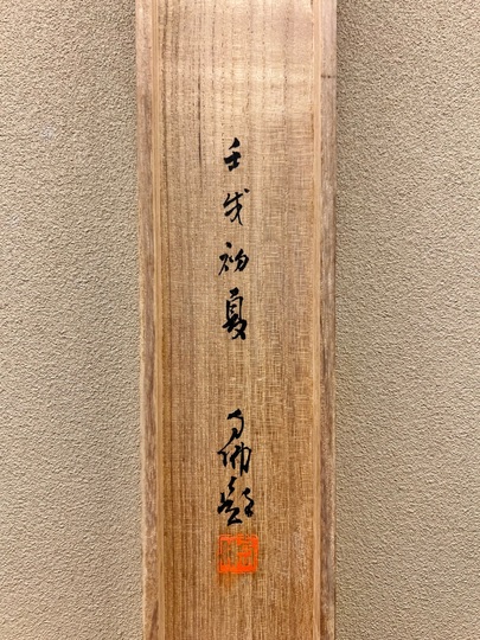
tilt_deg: -1.4
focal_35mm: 26
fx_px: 481
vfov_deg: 67.3
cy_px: 320
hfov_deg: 53.1
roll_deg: -1.3
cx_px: 240
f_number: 1.5
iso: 64
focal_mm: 5.7
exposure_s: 1/60
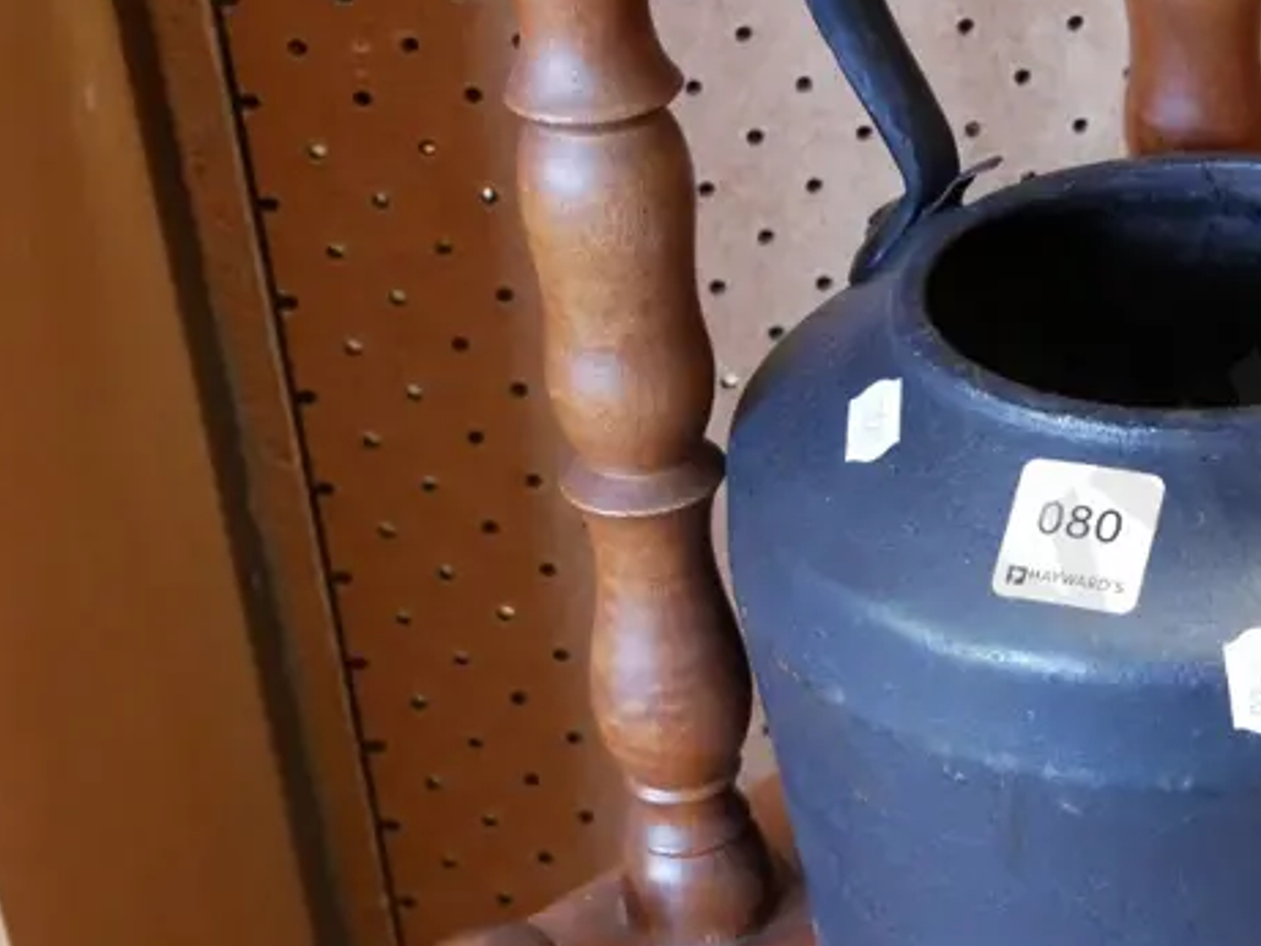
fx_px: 2915
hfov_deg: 23.4
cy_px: 432
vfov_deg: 18.4
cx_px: 1261
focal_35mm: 80
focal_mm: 18
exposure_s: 1/40
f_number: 3.9
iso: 3200
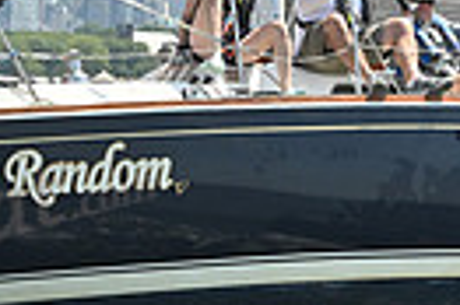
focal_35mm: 310
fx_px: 3956
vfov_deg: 4.4
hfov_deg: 6.6
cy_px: 5
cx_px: 341
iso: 320
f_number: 6.3
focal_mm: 70
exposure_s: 1/1250
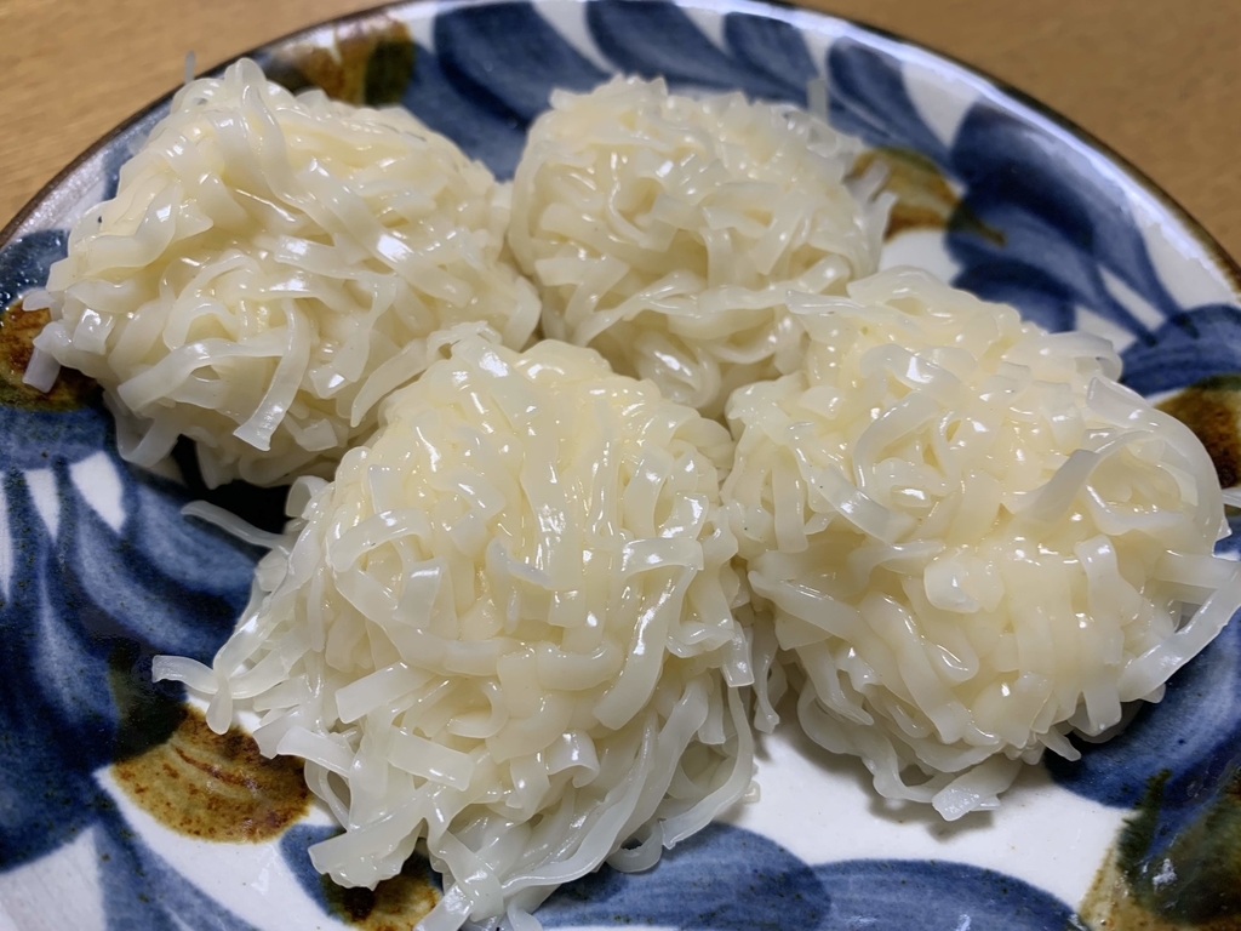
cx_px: 620
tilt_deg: -56.8
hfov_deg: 67.3
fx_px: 932
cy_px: 466
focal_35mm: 26
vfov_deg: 53.1
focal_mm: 4.25
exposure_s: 1/50
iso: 50
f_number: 1.8
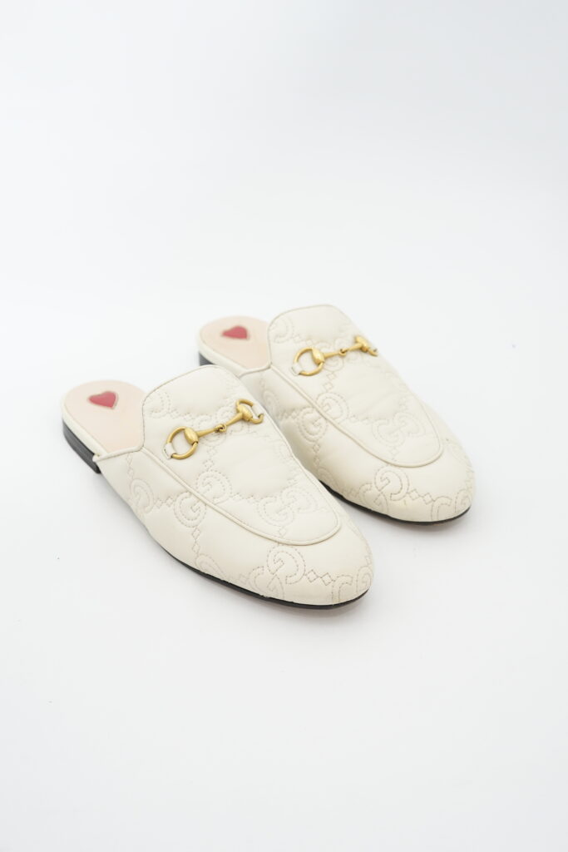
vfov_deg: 39.6
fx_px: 1183
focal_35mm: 50
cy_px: 426
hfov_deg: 27.0
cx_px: 284
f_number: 6.3
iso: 640
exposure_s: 1/13
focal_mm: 50
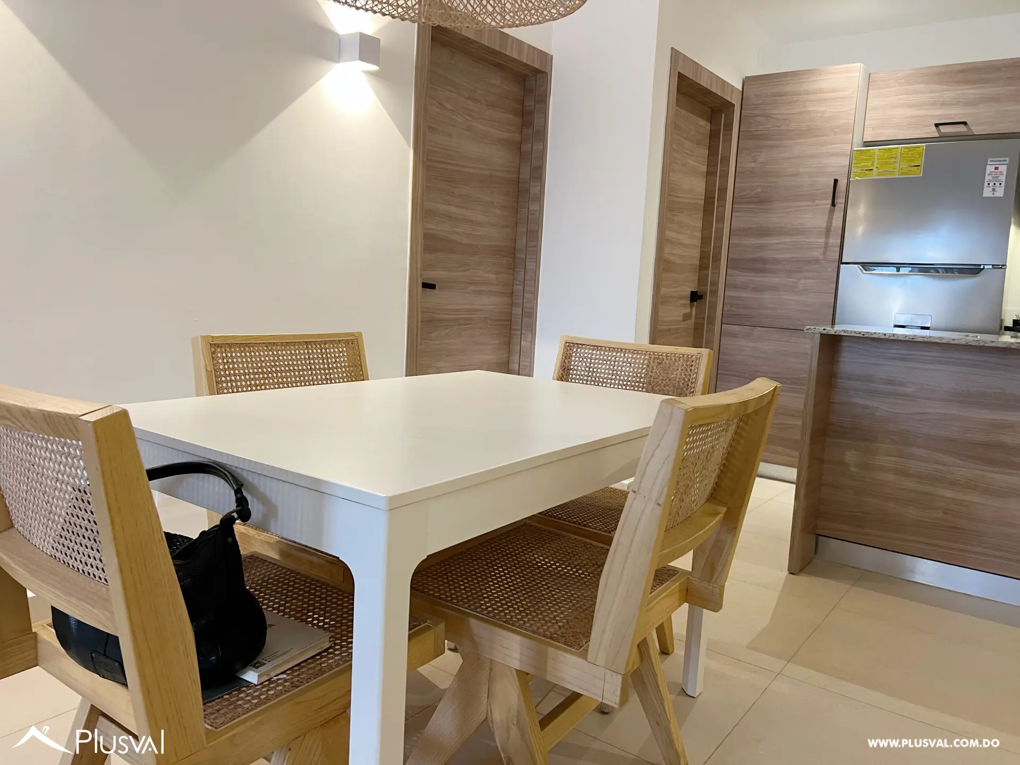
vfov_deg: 53.1
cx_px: 510
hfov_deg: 67.3
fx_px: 766
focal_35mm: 26
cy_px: 382
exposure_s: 1/60
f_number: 1.5
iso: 250
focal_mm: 5.7
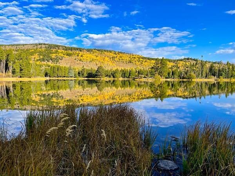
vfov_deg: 54.9
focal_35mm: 25
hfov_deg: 69.4
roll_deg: -0.6
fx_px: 170
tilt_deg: -4.7
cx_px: 118
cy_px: 88
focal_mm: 5.1
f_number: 1.6
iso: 32
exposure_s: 1/2717
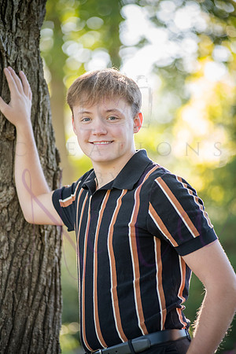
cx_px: 118
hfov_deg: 8.1
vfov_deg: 12.1
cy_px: 177
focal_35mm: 170
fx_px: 1672
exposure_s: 1/320
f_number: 3.5
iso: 800
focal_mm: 170
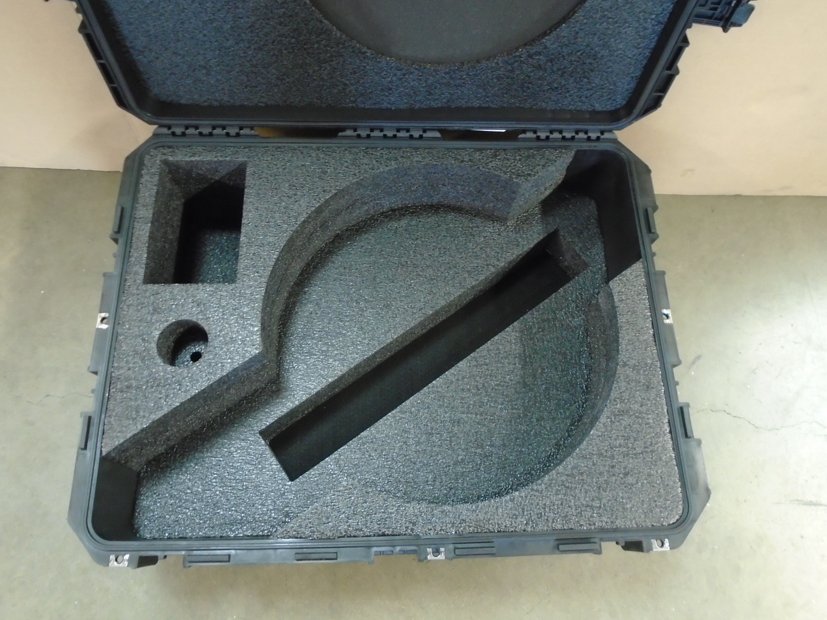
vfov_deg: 53.1
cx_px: 414
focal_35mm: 26
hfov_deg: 67.3
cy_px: 310
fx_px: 621
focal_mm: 4.6
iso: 400
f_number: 3.2
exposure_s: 1/6
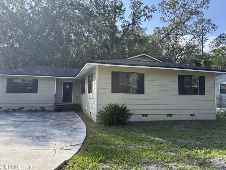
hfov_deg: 67.3
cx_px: 110
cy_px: 83
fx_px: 170
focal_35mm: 26
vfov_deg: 53.1
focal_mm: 6.76
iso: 80
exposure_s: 1/1949
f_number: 1.78
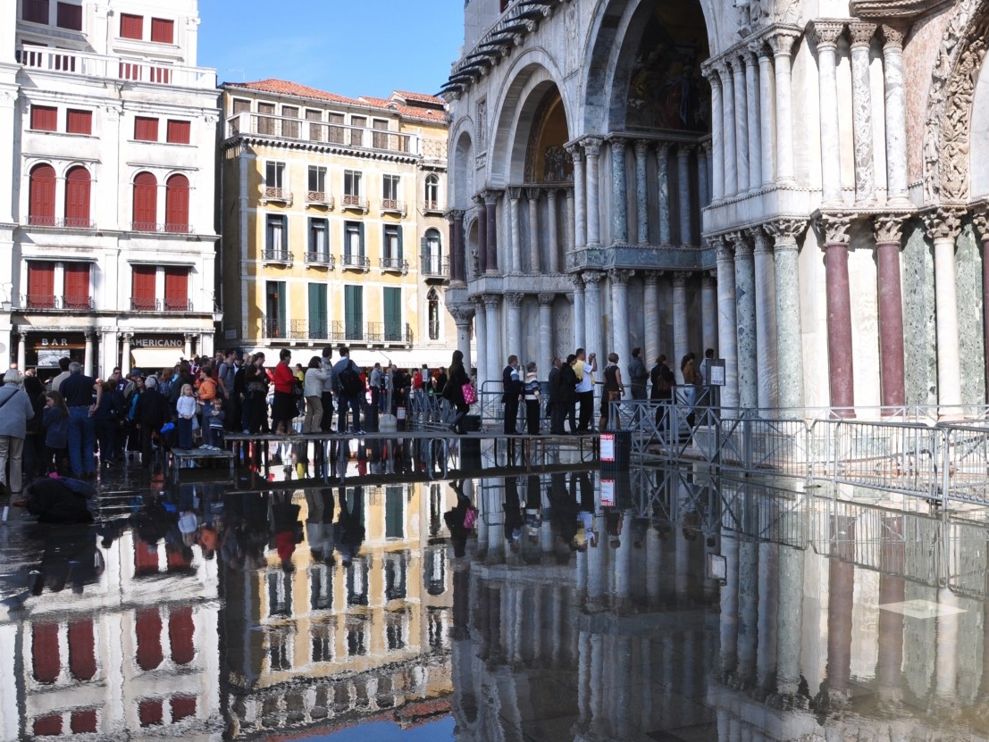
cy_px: 373
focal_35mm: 30
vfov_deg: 46.8
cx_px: 519
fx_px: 857
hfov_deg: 59.9
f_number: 10
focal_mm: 18
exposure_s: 1/200
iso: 200
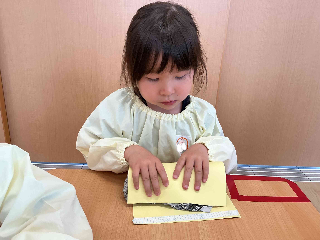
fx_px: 268
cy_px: 120
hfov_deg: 61.7
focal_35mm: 29
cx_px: 160
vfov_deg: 48.2
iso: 40
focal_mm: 3
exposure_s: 1/100
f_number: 1.8
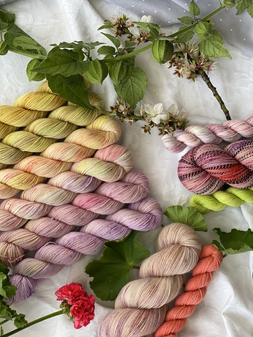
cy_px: 168
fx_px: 507
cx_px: 126
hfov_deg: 28.0
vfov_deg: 36.8
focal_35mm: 52
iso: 200
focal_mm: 6
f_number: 2
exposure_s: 1/122
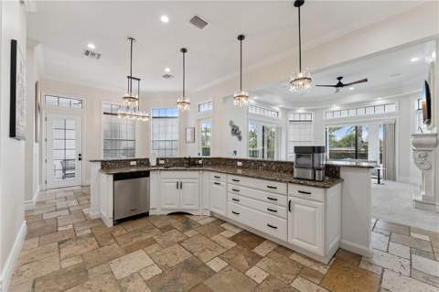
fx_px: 178
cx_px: 220
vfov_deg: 78.7
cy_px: 146
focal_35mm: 15
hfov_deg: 102.0
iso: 800
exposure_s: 1/50
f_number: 11
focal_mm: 14.6
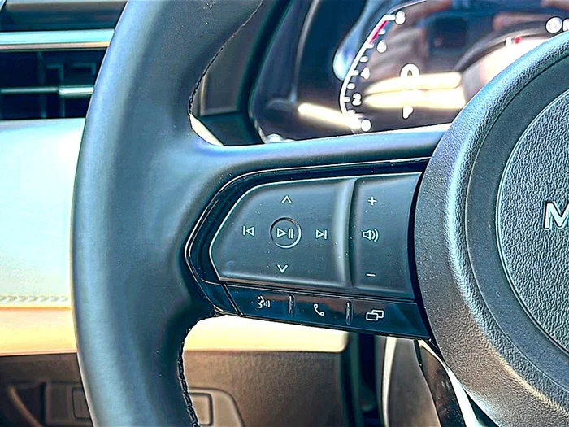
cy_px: 214
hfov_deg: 42.1
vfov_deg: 32.2
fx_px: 740
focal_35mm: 45
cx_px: 284
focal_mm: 6.86
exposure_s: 1/96
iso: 50
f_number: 1.78
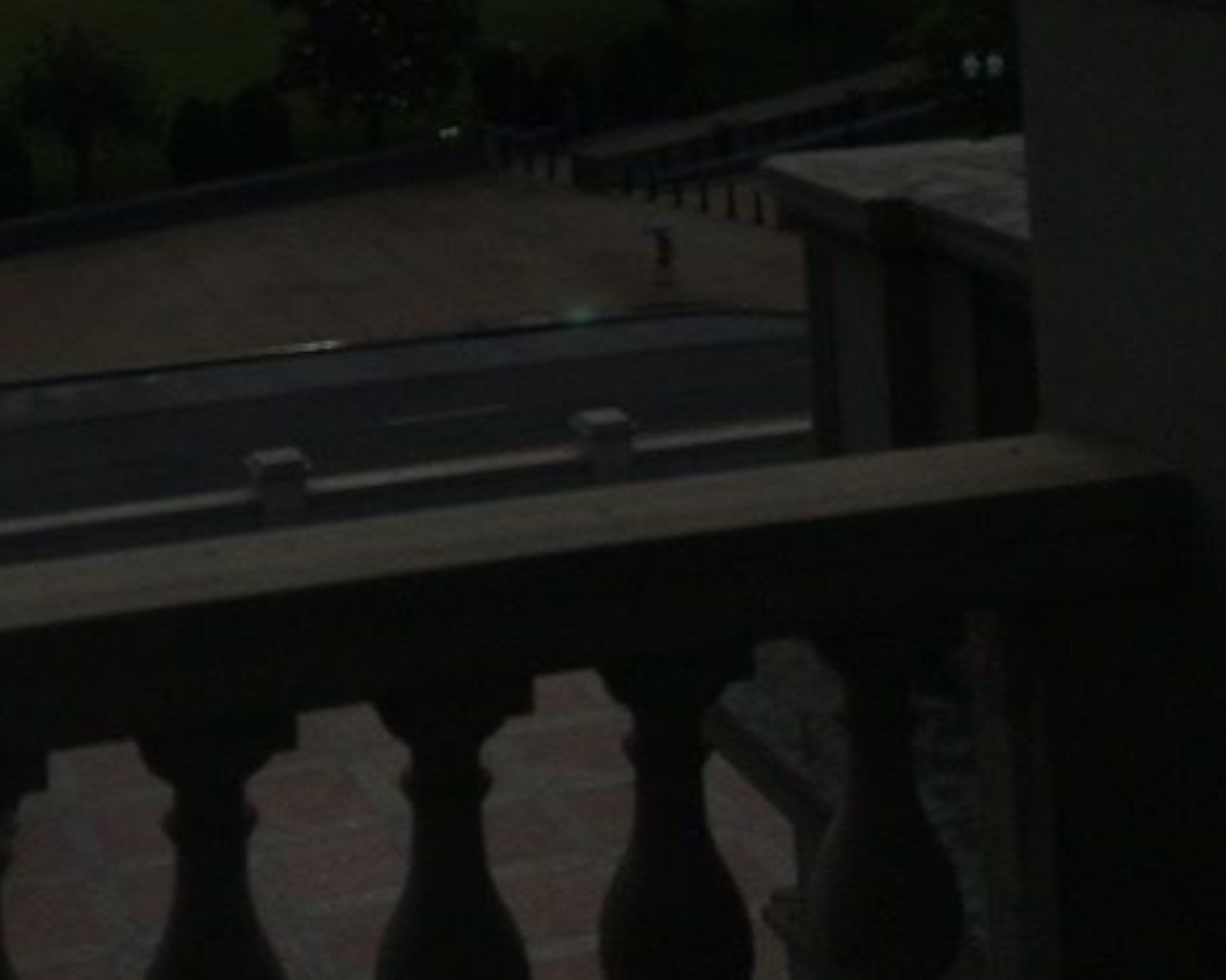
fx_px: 2358
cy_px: -407
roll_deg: +2.0
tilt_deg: +1.9
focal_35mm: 65
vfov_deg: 20.7
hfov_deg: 29.0
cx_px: 415
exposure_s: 1/3165
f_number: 2.2
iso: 32
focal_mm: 4.15
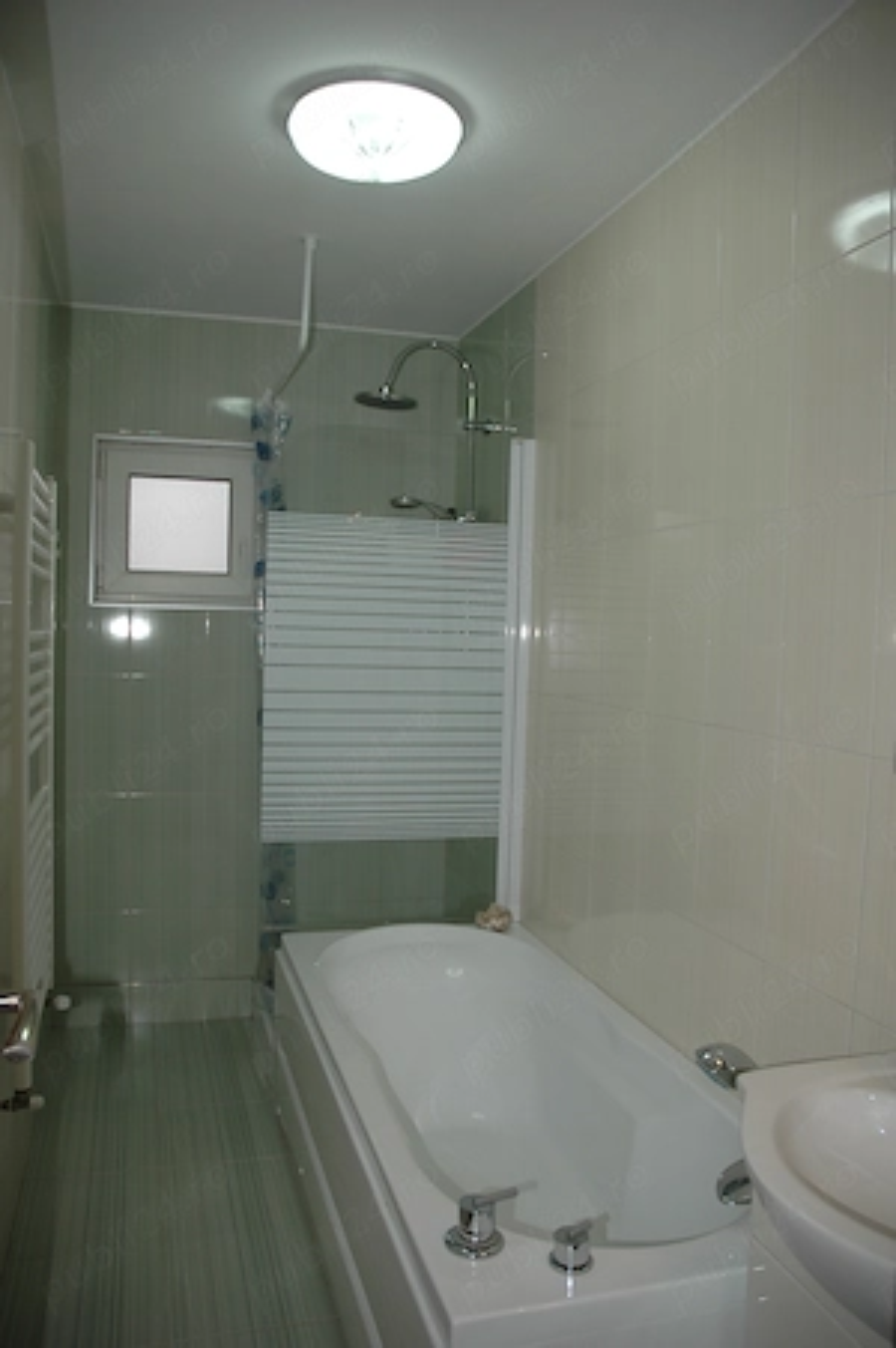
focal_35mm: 27
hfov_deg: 47.9
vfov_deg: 67.4
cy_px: 674
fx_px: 1009
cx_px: 448
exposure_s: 1/60
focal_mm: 18
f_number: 3.5
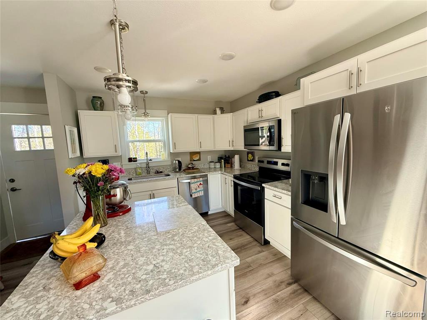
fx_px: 173
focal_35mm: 14
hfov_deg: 102.1
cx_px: 214
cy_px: 160
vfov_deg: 85.7
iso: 200
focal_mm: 2.22
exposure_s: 1/99
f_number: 2.2
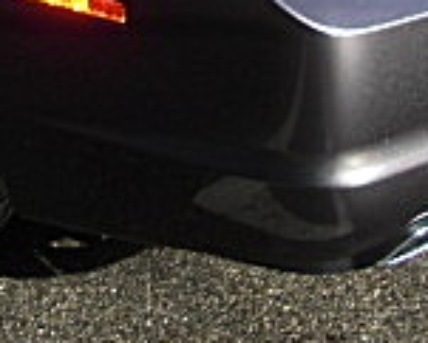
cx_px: 34
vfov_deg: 10.1
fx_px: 1889
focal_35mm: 149
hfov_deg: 12.8
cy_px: -167
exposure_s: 1/250
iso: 50
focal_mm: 6.3
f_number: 2.8
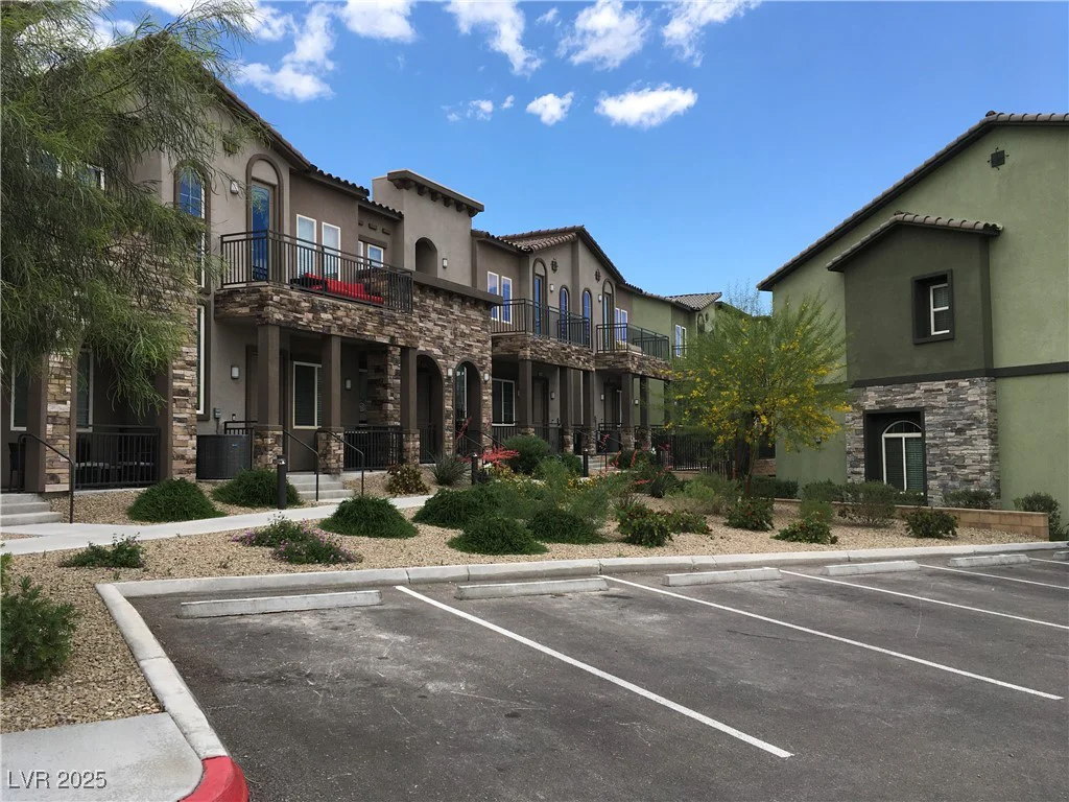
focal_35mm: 29
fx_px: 896
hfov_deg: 61.7
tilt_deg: +3.6
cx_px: 534
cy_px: 401
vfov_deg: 48.2
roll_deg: +0.6
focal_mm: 4.15
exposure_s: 1/1131
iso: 25
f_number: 2.2
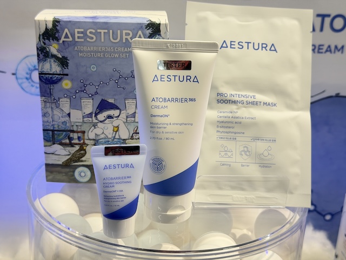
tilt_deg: -18.8
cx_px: 173
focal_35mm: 48
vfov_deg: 30.3
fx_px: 480
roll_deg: -2.9
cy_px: 130
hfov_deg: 39.7
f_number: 1.78
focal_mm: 6.76
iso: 64
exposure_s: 1/100
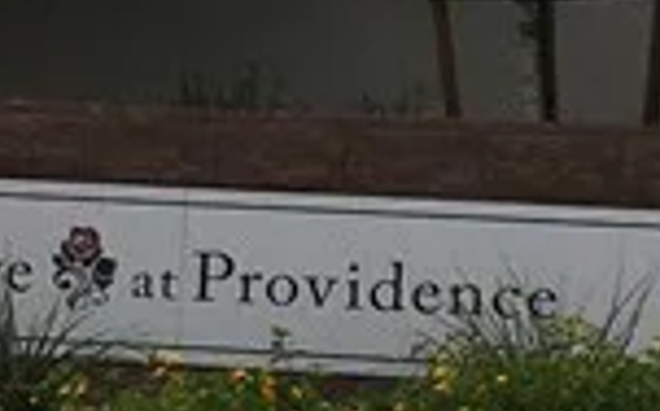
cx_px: -1460
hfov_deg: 8.2
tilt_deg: -0.5
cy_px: 162
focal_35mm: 209
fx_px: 3755
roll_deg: -2.7
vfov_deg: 6.3
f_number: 2.2
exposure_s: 1/4049
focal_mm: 4.15
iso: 25
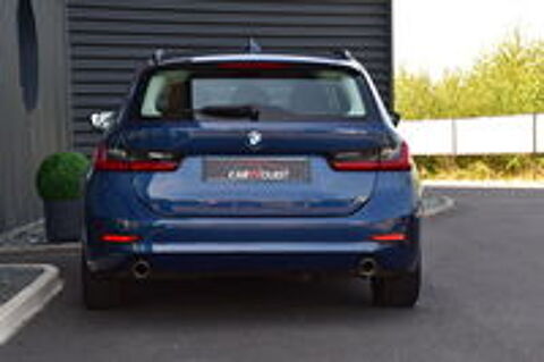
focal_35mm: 93
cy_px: 181
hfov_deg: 21.9
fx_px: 1404
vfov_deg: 14.7
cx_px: 272
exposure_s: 1/160
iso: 400
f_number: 9
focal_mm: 62
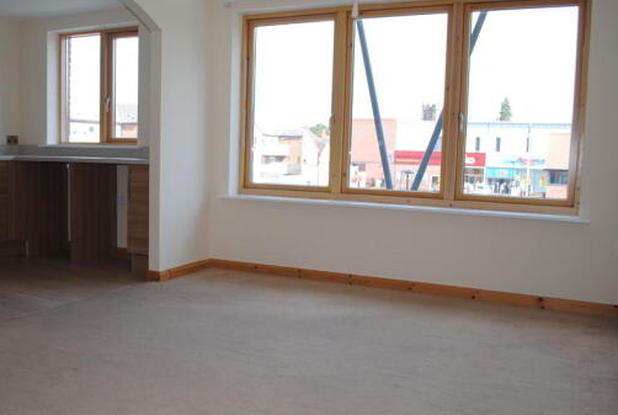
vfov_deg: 38.0
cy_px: 224
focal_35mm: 35
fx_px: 602
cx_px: 242
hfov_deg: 53.9
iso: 100
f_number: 3.5
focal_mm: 18
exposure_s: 1/125
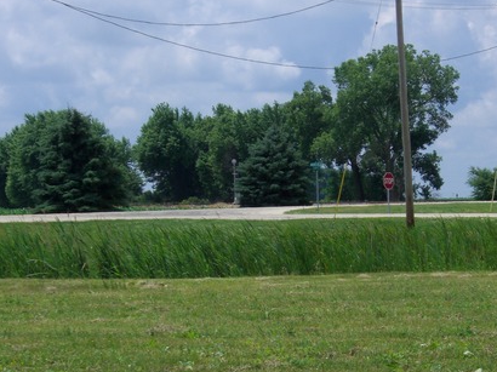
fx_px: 2554
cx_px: 228
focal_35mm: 178
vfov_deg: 8.3
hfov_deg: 11.1
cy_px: 244
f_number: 5.4
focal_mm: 23.7
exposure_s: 1/500
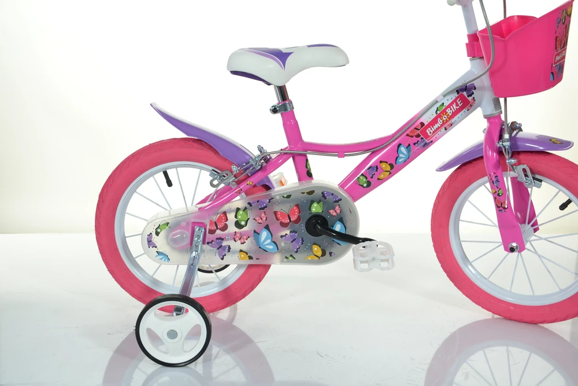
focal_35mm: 45
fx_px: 723
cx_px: 289
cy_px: 193
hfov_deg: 43.6
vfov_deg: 29.9
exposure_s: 1/60
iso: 400
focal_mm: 30
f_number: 6.3
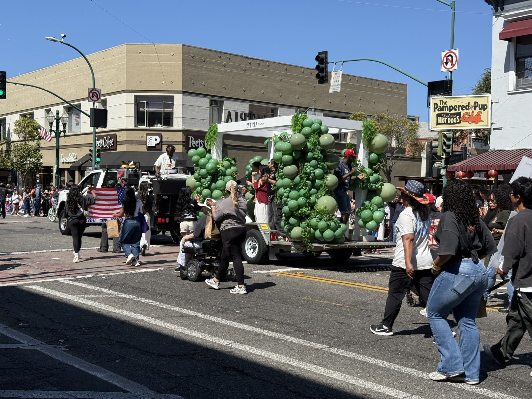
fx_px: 738
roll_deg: -0.2
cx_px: 266
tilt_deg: +0.2
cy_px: 200
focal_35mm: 48
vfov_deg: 30.3
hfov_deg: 39.7
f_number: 1.78
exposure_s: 1/4878
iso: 64
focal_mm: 6.76
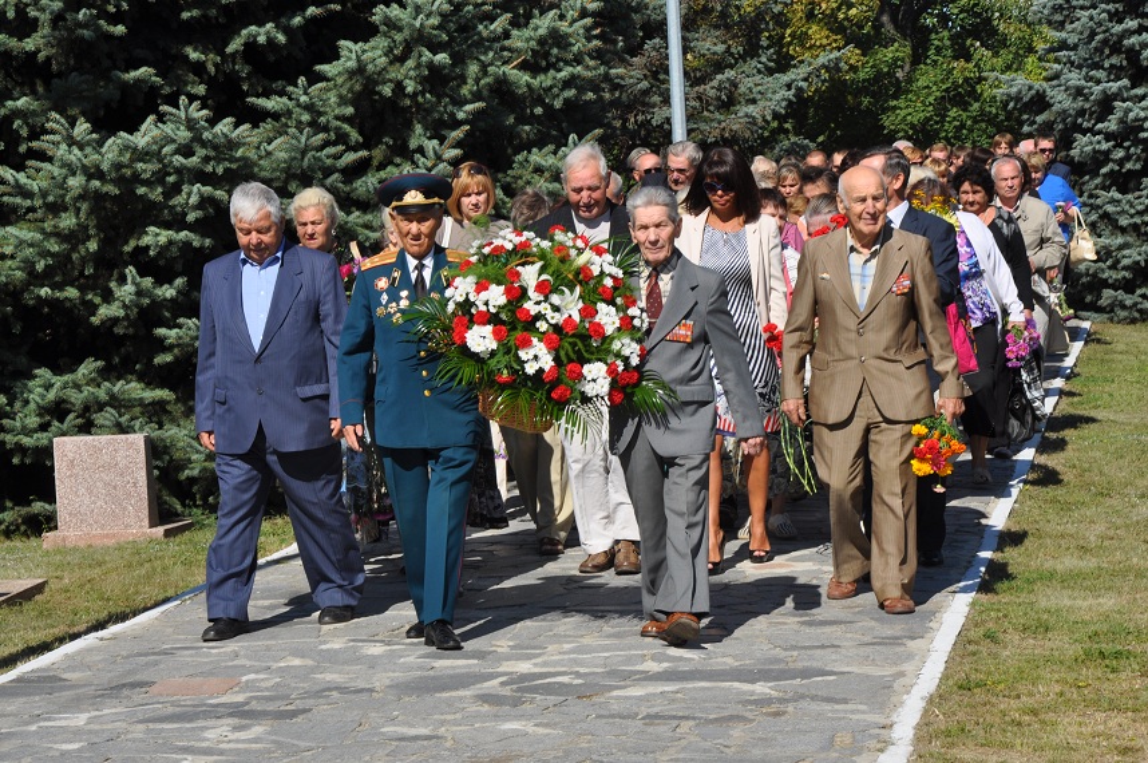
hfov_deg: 18.2
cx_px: 574
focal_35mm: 112
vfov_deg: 12.1
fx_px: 3583
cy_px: 382
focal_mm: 75
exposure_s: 1/200
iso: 200
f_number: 14
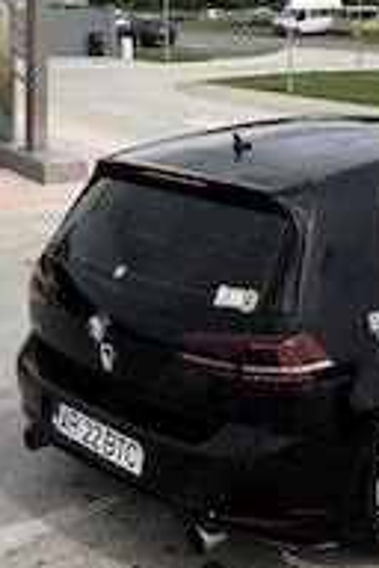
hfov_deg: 25.2
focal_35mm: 52
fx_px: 821
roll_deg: -2.0
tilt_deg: -13.8
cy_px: 281
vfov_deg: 38.2
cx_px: 343
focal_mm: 6.76
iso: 80
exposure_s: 1/4405
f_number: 1.78
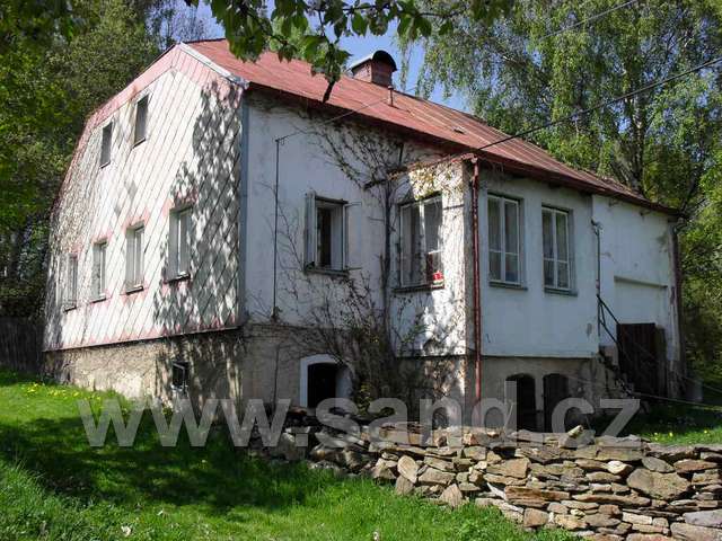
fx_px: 730
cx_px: 361
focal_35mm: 35
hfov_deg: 52.6
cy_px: 270
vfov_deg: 40.7
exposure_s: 1/180
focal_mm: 6.3
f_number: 8.4
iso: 100
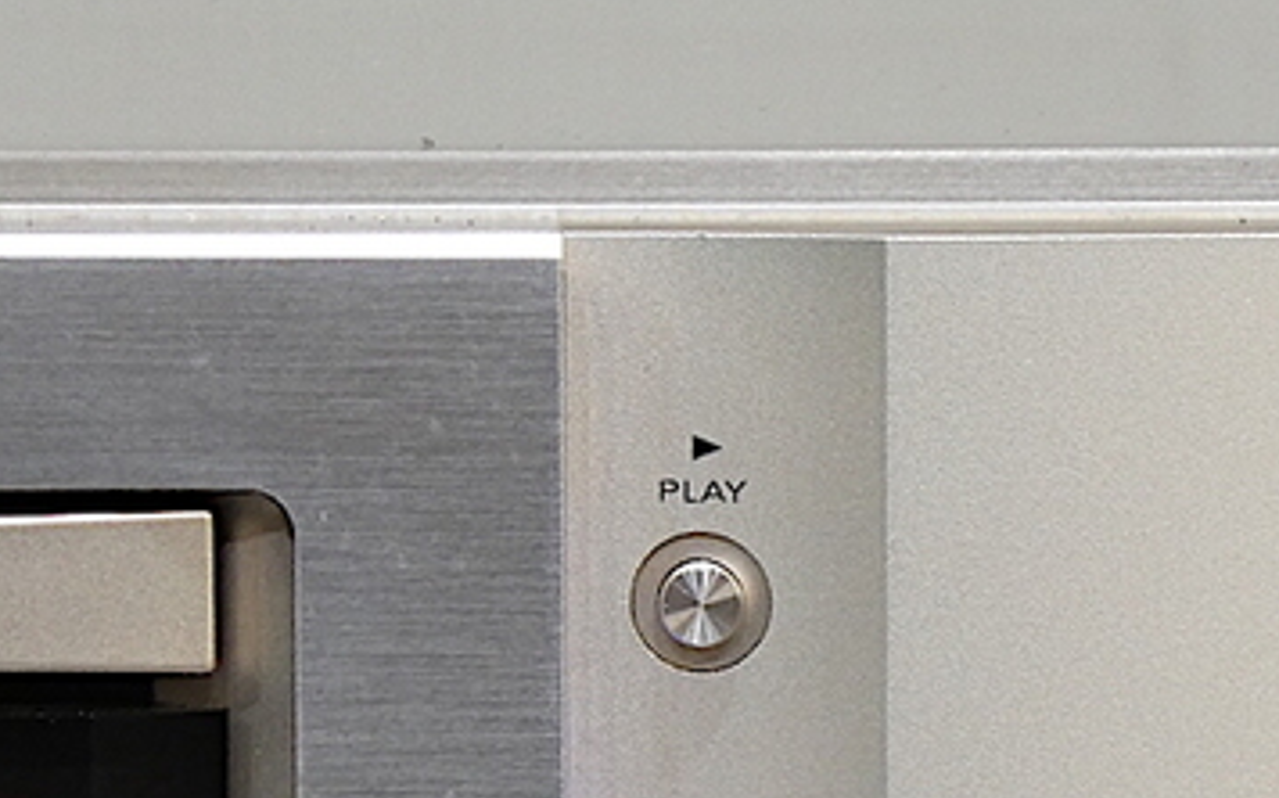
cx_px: 758
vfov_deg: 3.0
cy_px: 963
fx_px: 15049
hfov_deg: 4.9
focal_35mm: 432
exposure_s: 1/15
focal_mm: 27.1
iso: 200
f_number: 5.4
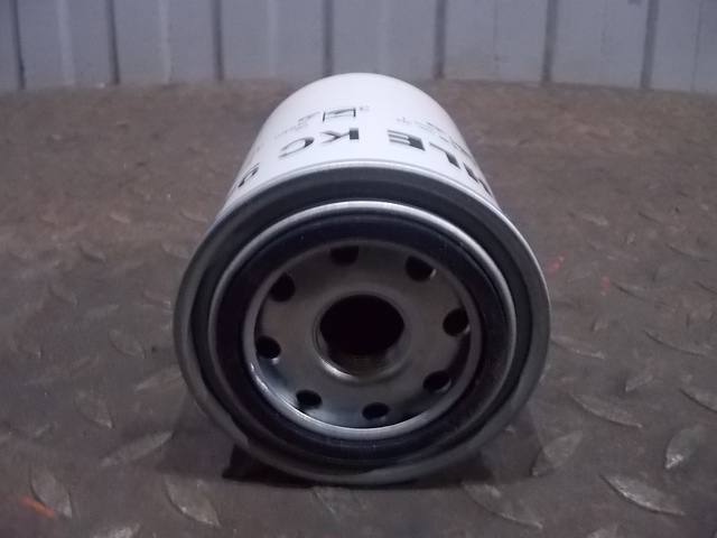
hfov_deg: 61.7
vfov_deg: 48.2
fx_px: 601
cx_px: 358
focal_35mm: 29
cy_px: 269
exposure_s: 1/10
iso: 400
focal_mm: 4.1
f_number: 3.3
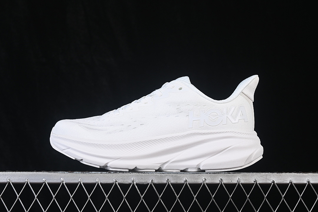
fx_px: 662
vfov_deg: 18.2
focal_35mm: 75
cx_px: 159
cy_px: 106
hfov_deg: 27.0
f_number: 8
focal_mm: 50
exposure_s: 1/100
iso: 160
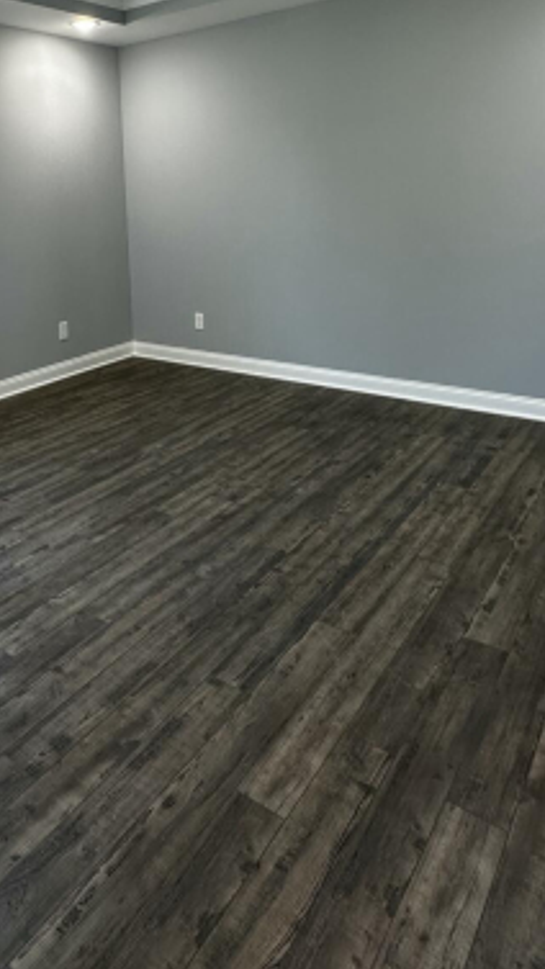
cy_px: 292
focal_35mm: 27
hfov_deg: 41.8
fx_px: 694
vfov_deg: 67.1
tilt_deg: -8.2
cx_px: 147
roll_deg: +2.1
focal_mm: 2.22
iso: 250
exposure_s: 1/120
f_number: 2.2
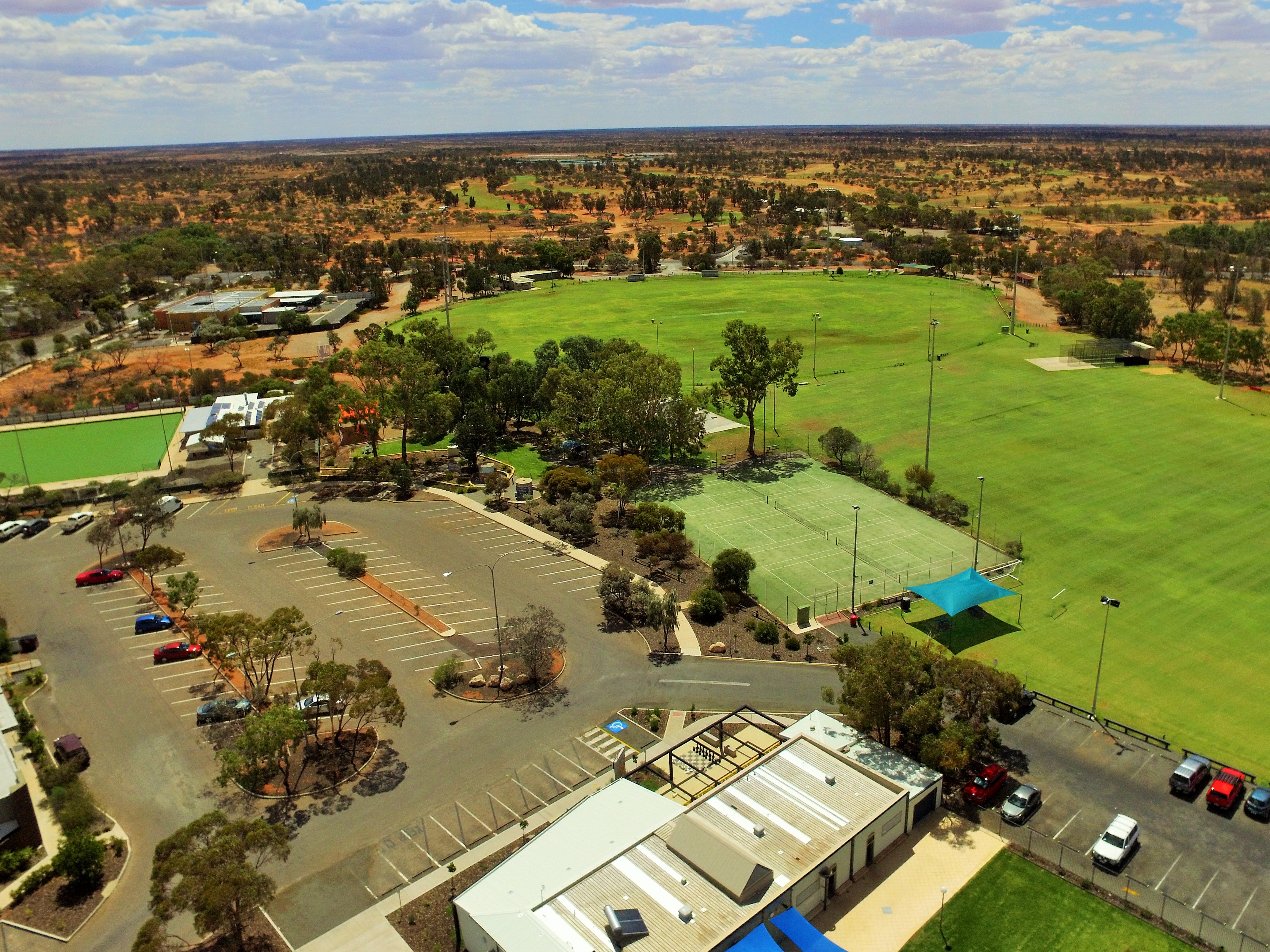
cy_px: 452
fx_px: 844
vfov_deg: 58.9
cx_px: 673
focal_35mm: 23
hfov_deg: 73.8
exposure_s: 1/3030
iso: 100
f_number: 2.8
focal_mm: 3.61
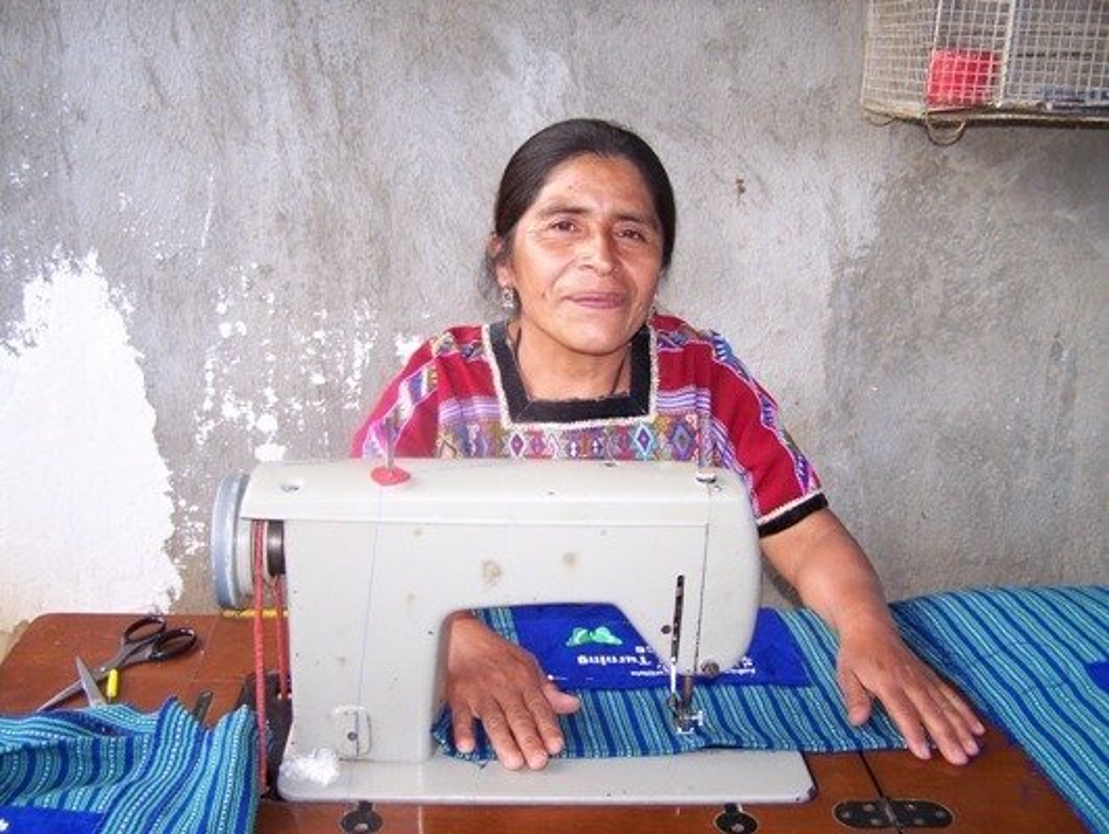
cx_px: 554
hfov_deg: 48.9
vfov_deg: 37.8
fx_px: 1219
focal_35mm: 38
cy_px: 417
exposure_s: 1/80
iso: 160
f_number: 2.8
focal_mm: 6.3
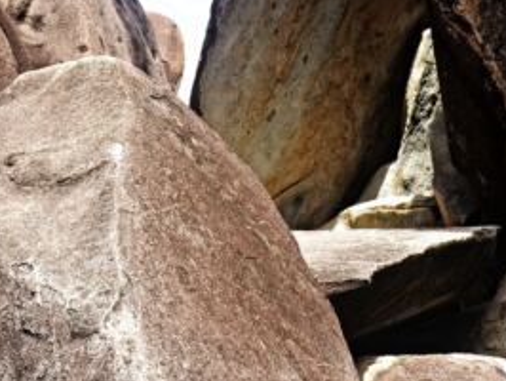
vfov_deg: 18.8
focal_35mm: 76
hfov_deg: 25.5
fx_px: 1112
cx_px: 329
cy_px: -9
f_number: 5.6
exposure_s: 1/400
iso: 200
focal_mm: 22
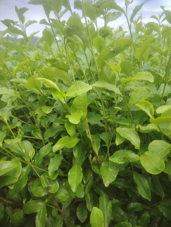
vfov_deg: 71.6
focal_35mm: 24
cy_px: 114
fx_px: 158
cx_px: 86
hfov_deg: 56.8
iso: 256
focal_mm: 5.25
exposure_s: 1/900
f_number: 1.75
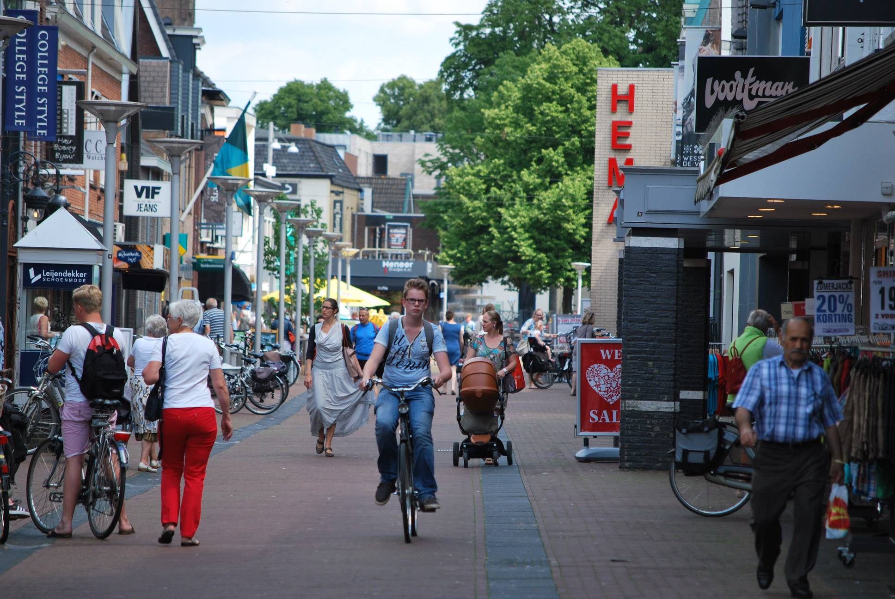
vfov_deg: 6.8
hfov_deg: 10.1
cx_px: 448
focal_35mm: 202
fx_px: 5040
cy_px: 300
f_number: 5
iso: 250
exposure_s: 1/500
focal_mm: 135
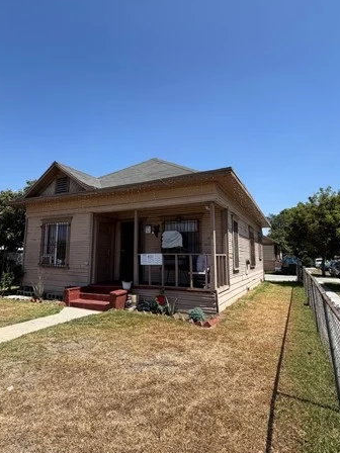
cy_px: 224
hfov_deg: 65.8
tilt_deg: +8.3
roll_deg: -0.4
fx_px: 262
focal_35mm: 20
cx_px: 151
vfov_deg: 81.7
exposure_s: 1/770
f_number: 2.2
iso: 25
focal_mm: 2.22
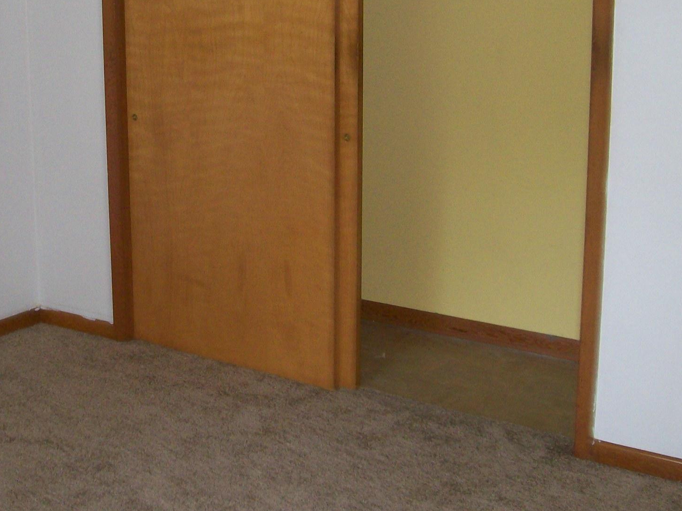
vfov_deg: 25.4
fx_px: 1123
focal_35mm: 57
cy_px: 147
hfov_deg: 33.5
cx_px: 229
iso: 140
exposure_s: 1/64
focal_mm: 6
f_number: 2.7
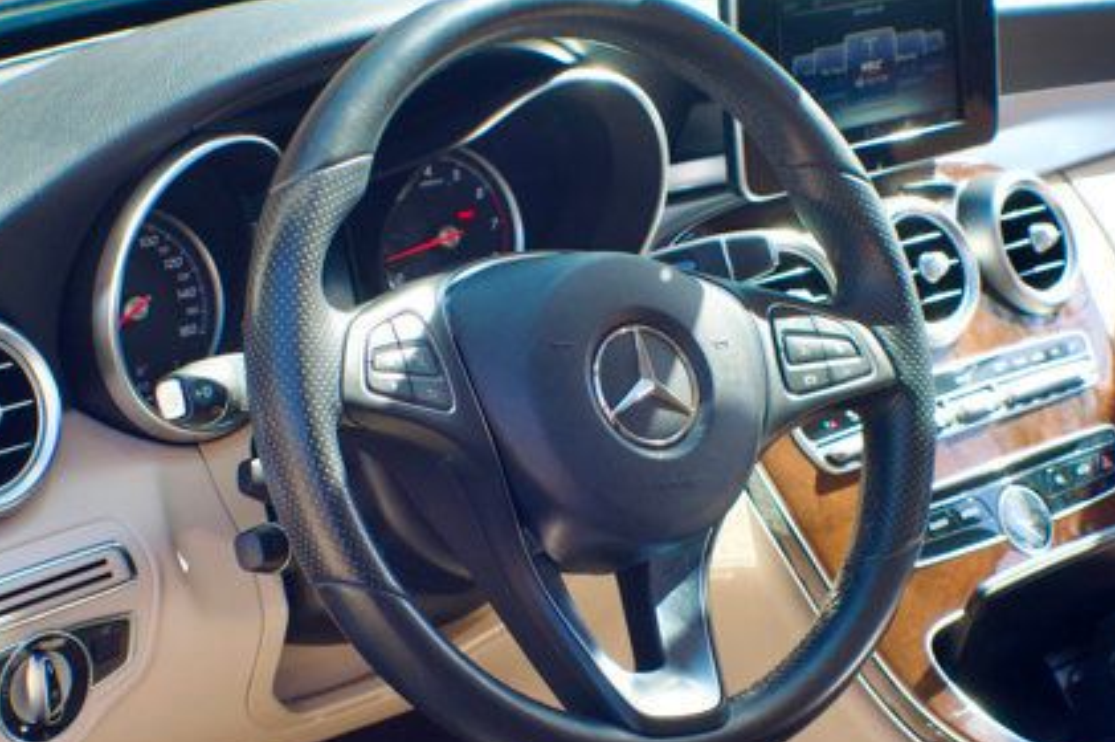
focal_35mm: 114
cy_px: 409
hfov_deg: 18.0
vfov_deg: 12.0
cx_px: 554
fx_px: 3528
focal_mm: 50
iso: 500
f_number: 7.1
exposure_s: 1/200
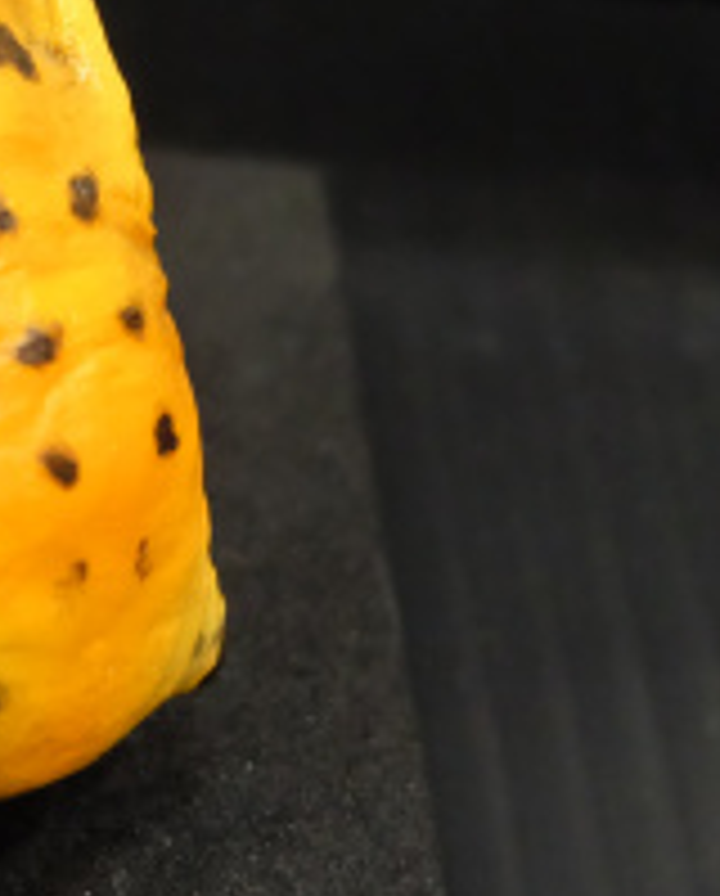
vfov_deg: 13.4
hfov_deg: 10.4
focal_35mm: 143
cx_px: -387
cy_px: 137
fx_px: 3797
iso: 3200
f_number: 4.5
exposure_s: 1/56
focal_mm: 25.6
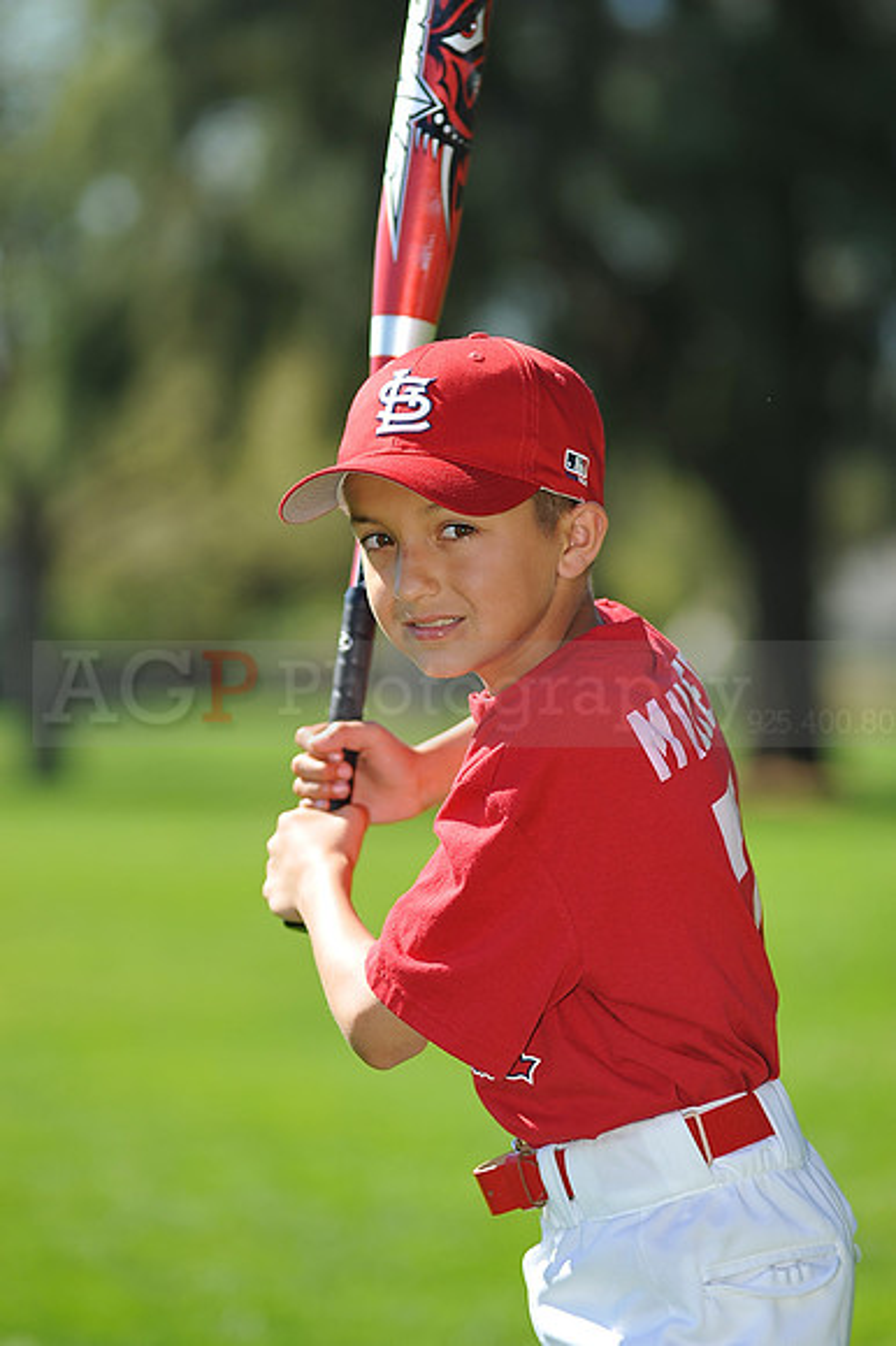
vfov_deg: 11.4
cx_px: 448
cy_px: 673
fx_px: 6728
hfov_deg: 7.6
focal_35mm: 180
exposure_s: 1/800
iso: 200
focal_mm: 180
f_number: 4.5
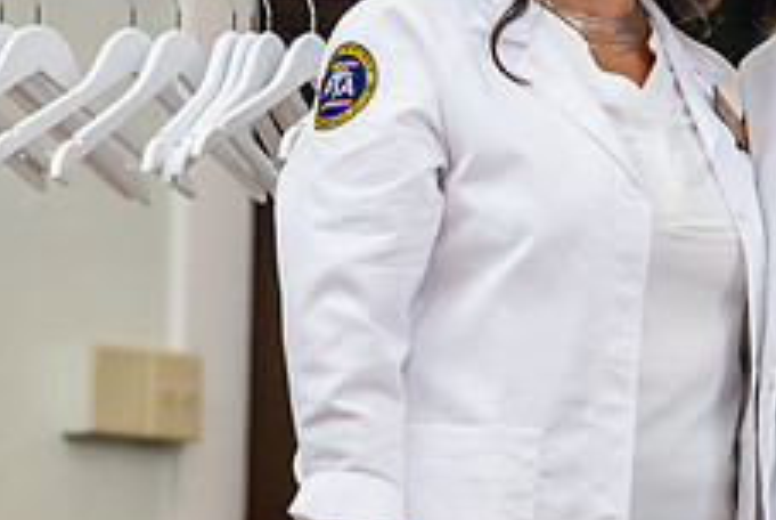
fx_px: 7986
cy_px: 186
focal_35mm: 370
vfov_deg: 3.7
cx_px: 759
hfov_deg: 5.6
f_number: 3.5
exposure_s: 1/200
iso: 1600
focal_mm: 145
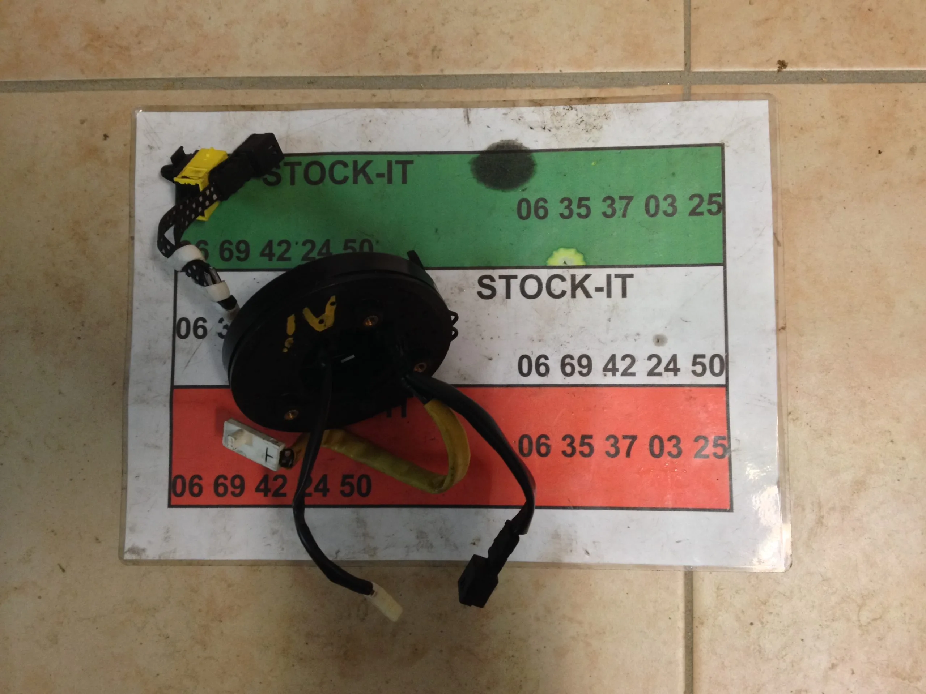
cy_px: 347
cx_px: 463
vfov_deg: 40.7
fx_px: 936
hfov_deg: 52.6
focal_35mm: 35
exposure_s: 1/20
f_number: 2.4
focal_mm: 4.28
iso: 160
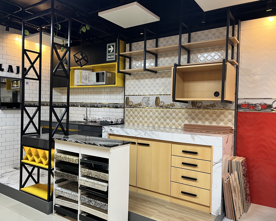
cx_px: 124
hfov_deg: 62.1
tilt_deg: -2.5
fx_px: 229
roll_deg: -0.8
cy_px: 109
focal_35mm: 28
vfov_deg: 51.5
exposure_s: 1/60
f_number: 1.6
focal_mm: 5.1
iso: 100
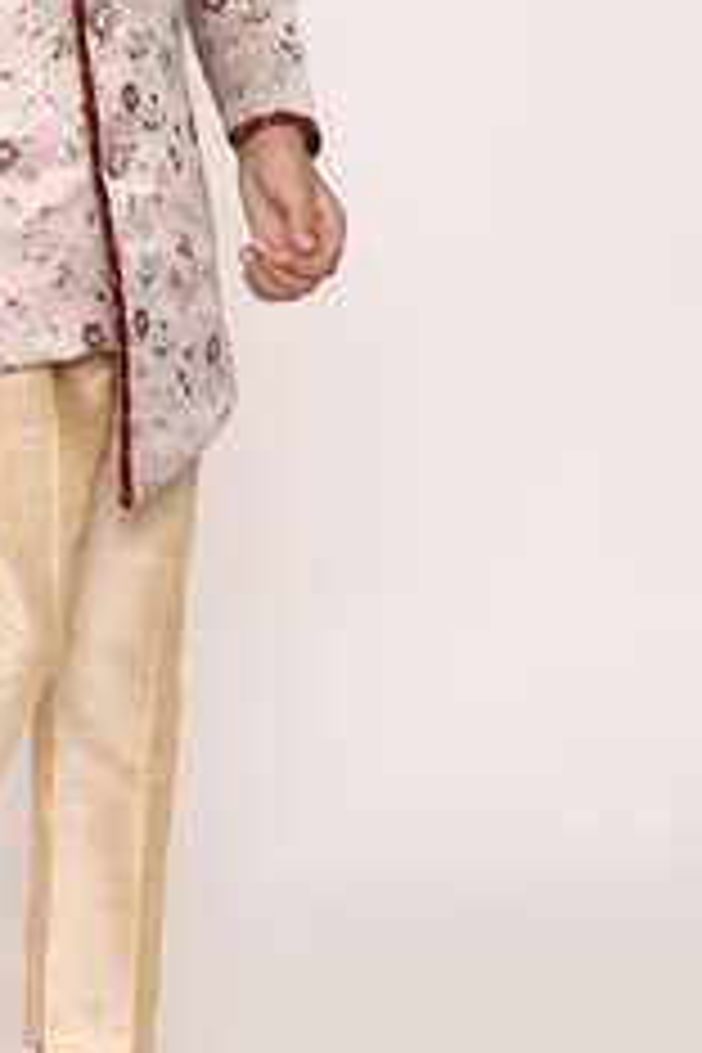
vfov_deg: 18.1
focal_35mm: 112
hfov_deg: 12.1
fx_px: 3276
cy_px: 191
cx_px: 18
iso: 250
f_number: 10
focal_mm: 50
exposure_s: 1/160
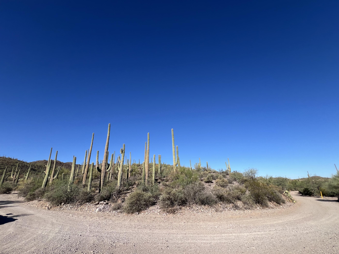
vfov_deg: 85.5
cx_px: 178
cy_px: 137
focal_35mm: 14
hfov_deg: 102.0
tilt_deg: +17.8
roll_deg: +1.6
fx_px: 137
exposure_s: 1/1845
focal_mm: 1.57
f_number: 1.8
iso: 32
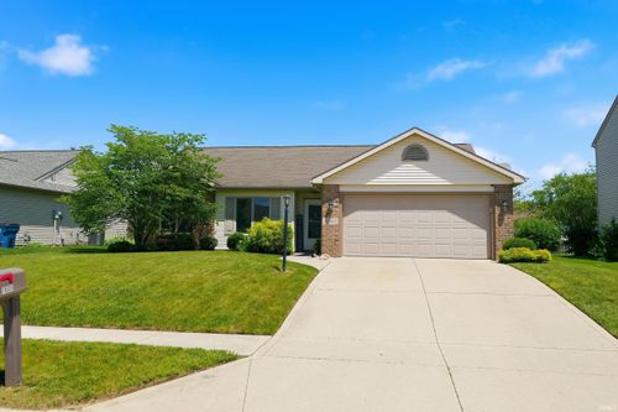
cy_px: 206
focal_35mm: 30
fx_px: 515
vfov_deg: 43.6
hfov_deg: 61.9
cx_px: 309
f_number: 5
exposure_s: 1/1250
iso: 100
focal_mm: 20
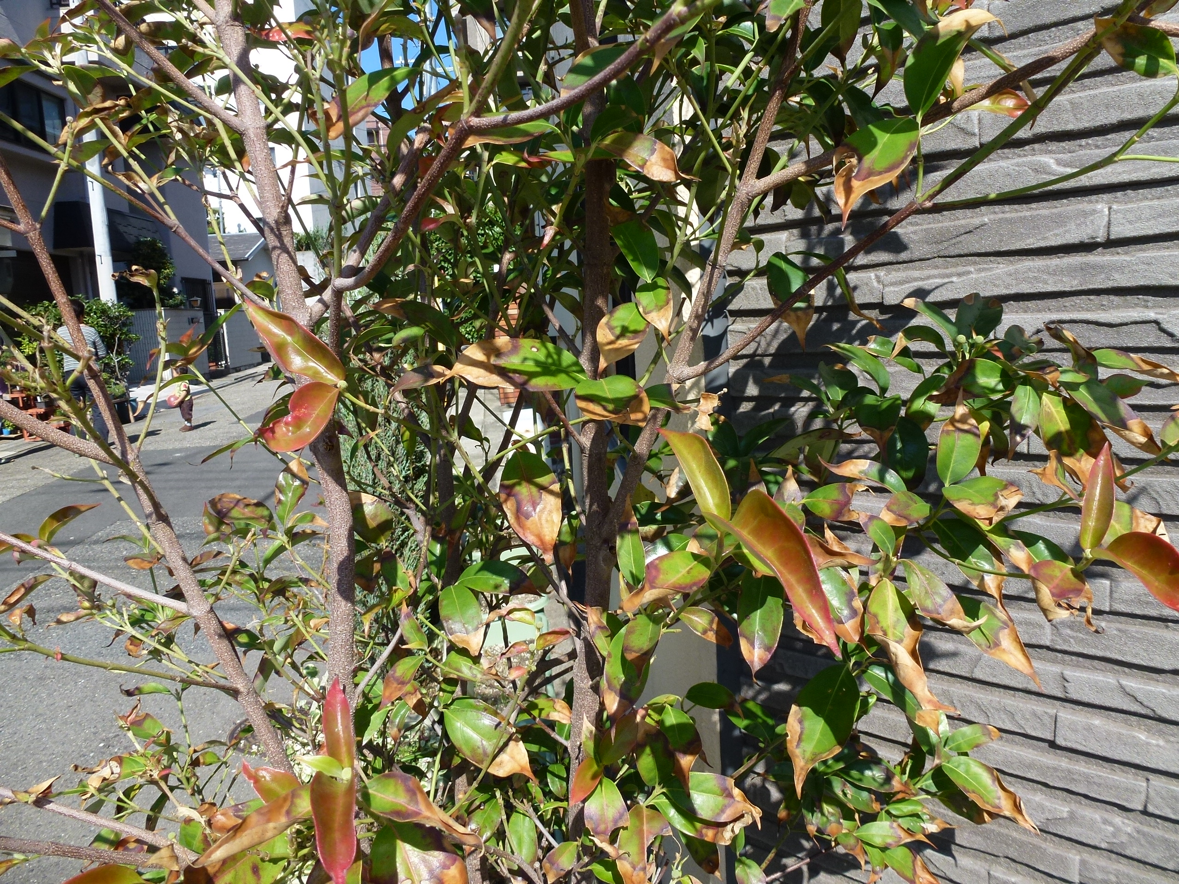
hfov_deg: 71.6
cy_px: 442
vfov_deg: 56.8
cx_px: 590
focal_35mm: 24
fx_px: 817
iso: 100
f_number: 4
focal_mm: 4.3
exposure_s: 1/500
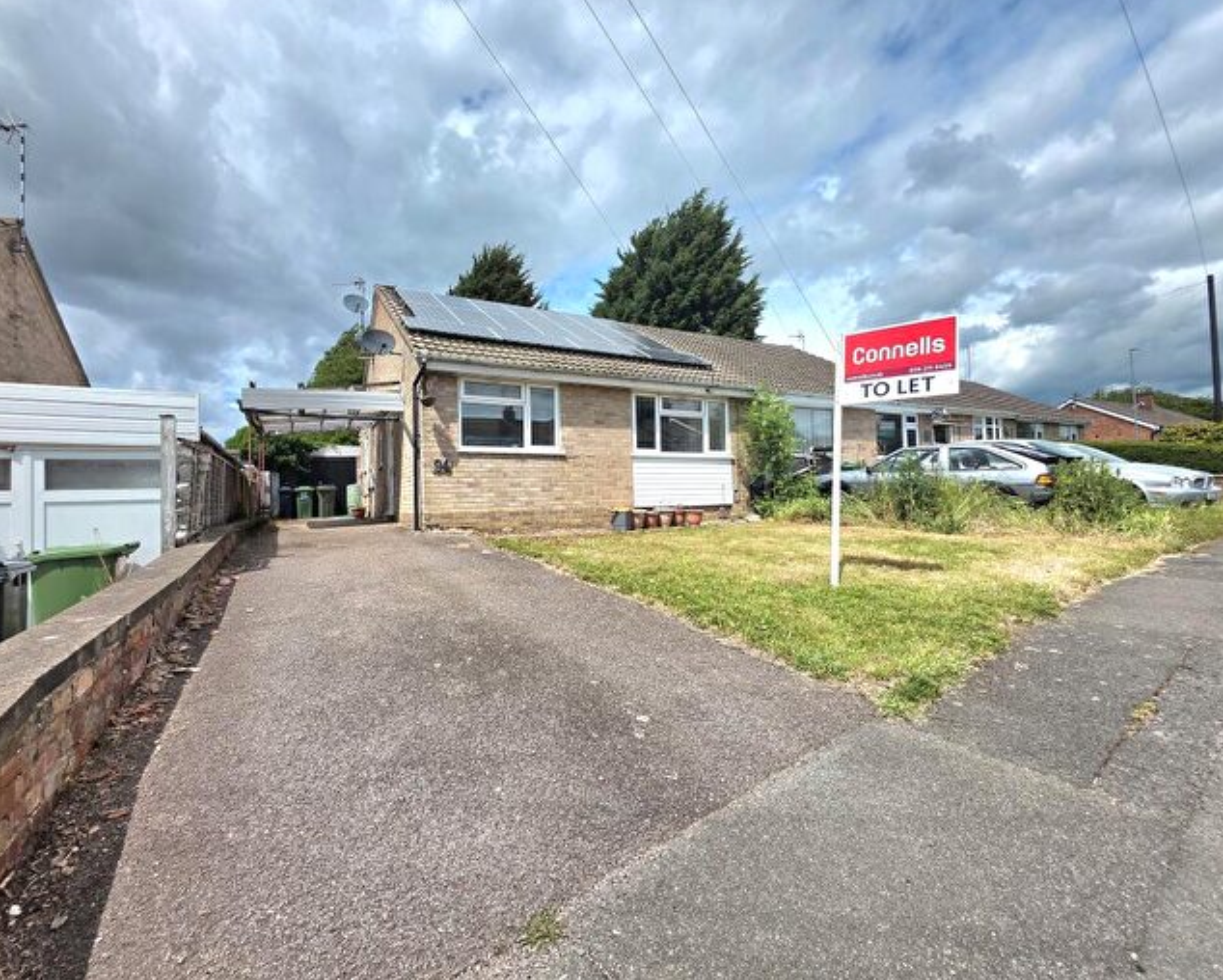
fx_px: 507
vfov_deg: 88.0
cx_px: 575
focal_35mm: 14
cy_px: 483
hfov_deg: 100.5
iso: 32
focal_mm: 2.2
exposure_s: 1/3333
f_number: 1.9
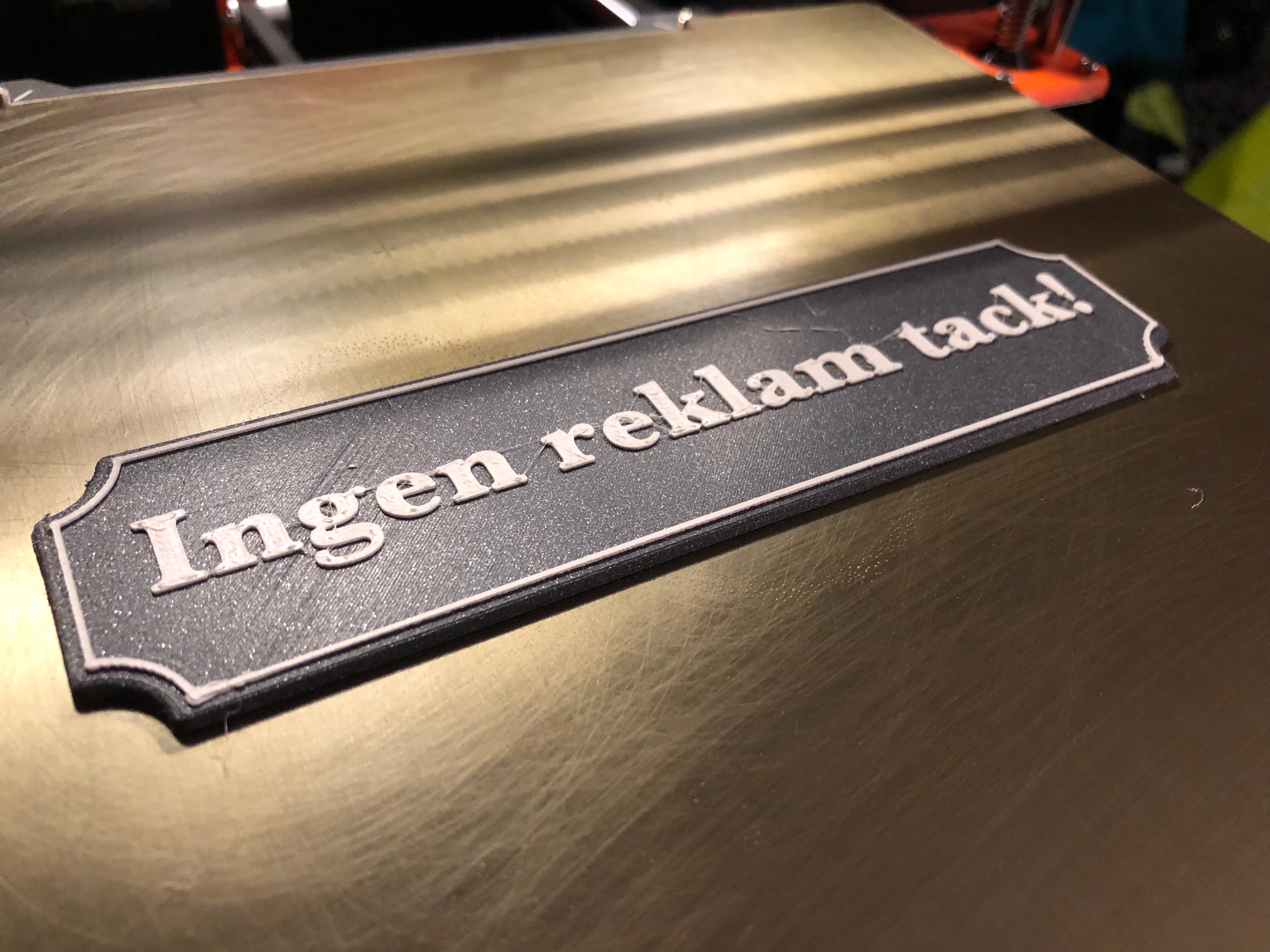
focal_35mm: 28
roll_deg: -7.3
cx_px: 635
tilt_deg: -43.1
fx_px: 1027
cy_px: 476
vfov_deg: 49.7
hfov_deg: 63.4
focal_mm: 4
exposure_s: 1/13
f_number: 1.8
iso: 100
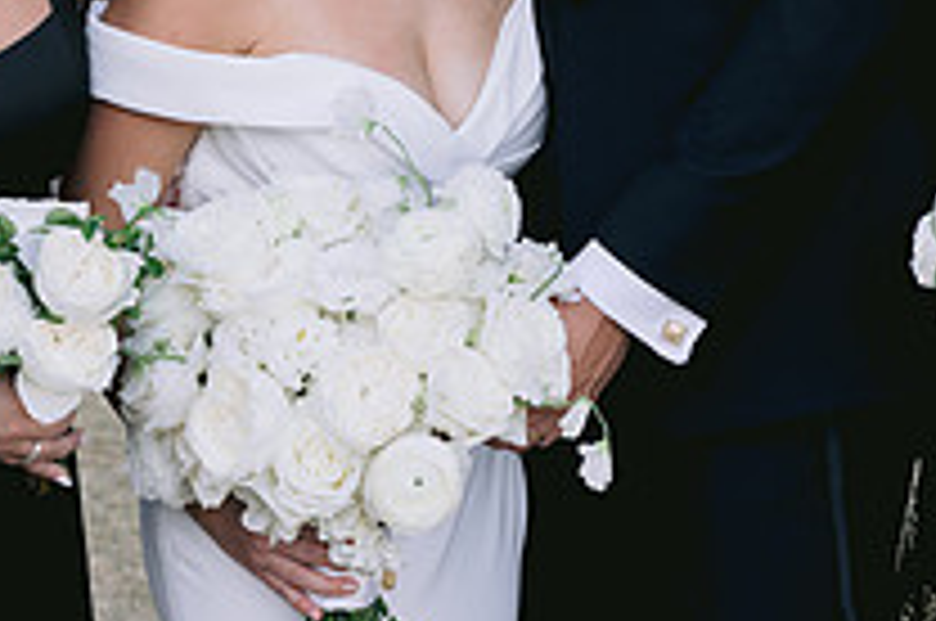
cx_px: 575
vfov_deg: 8.6
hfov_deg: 13.1
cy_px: -148
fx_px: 4076
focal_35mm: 157
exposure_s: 1/500
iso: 200
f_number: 4
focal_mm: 50
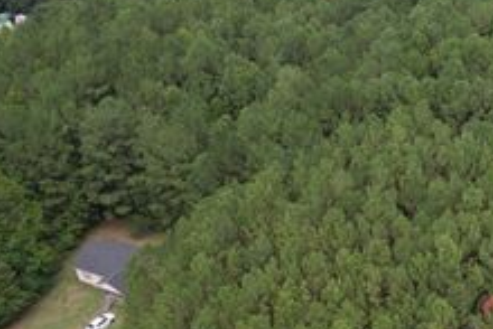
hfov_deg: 37.2
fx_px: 685
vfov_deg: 26.5
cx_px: 439
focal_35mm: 50
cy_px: 267
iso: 140
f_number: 2.8
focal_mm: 8.38
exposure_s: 1/1250
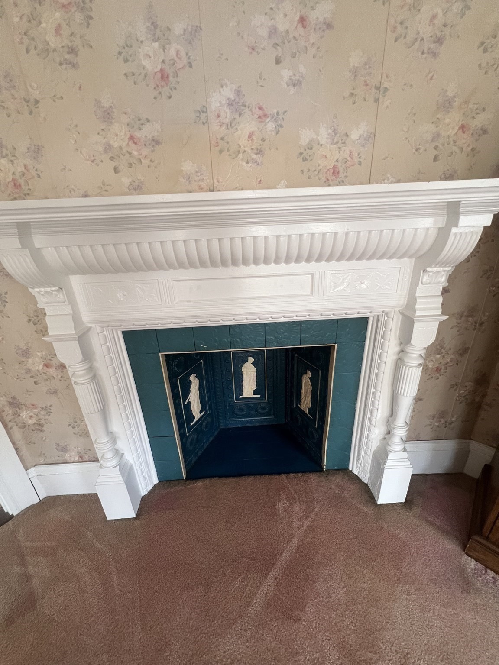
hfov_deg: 89.9
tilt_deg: -22.9
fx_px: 250
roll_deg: +2.8
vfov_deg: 106.2
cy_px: 332
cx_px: 250
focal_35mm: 13
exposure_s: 1/87
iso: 250
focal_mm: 1.57
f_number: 1.8
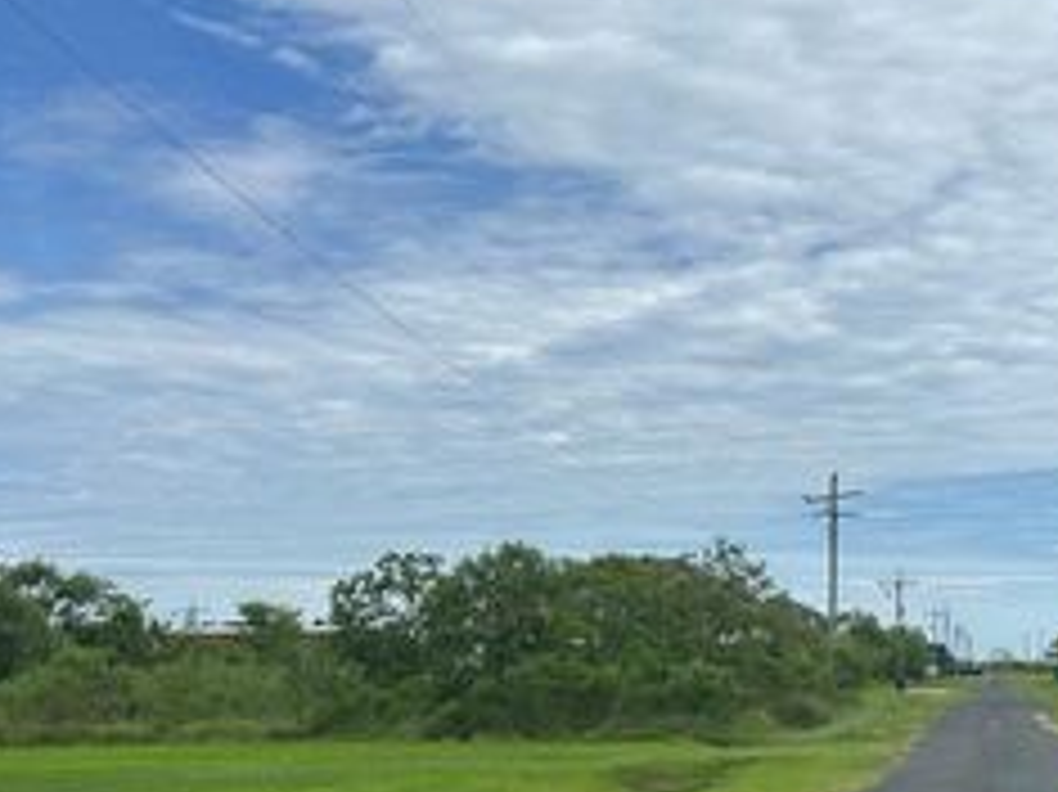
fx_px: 1558
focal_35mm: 51
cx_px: 1026
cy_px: 700
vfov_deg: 27.6
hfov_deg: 34.5
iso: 80
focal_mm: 6.86
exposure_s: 1/5848
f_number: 1.78
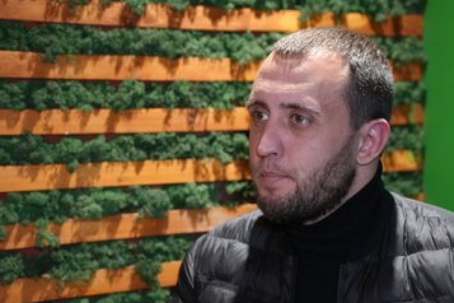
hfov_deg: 27.3
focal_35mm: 74
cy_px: 166
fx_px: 933
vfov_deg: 18.4
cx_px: 245
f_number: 4
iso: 8000
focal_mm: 66
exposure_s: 1/160
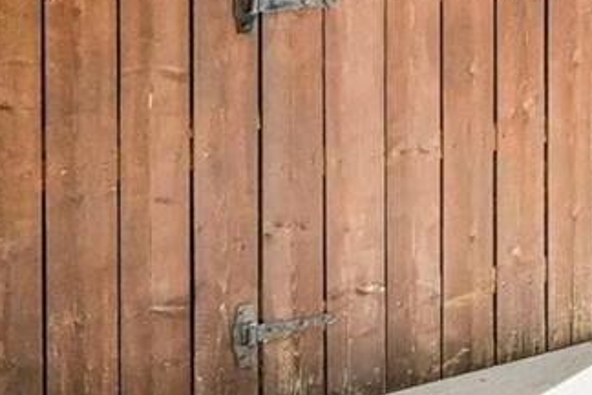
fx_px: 1217
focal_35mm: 74
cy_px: -165
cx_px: 1423
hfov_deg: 15.1
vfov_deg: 17.0
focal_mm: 10
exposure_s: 1/100
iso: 800
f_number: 8
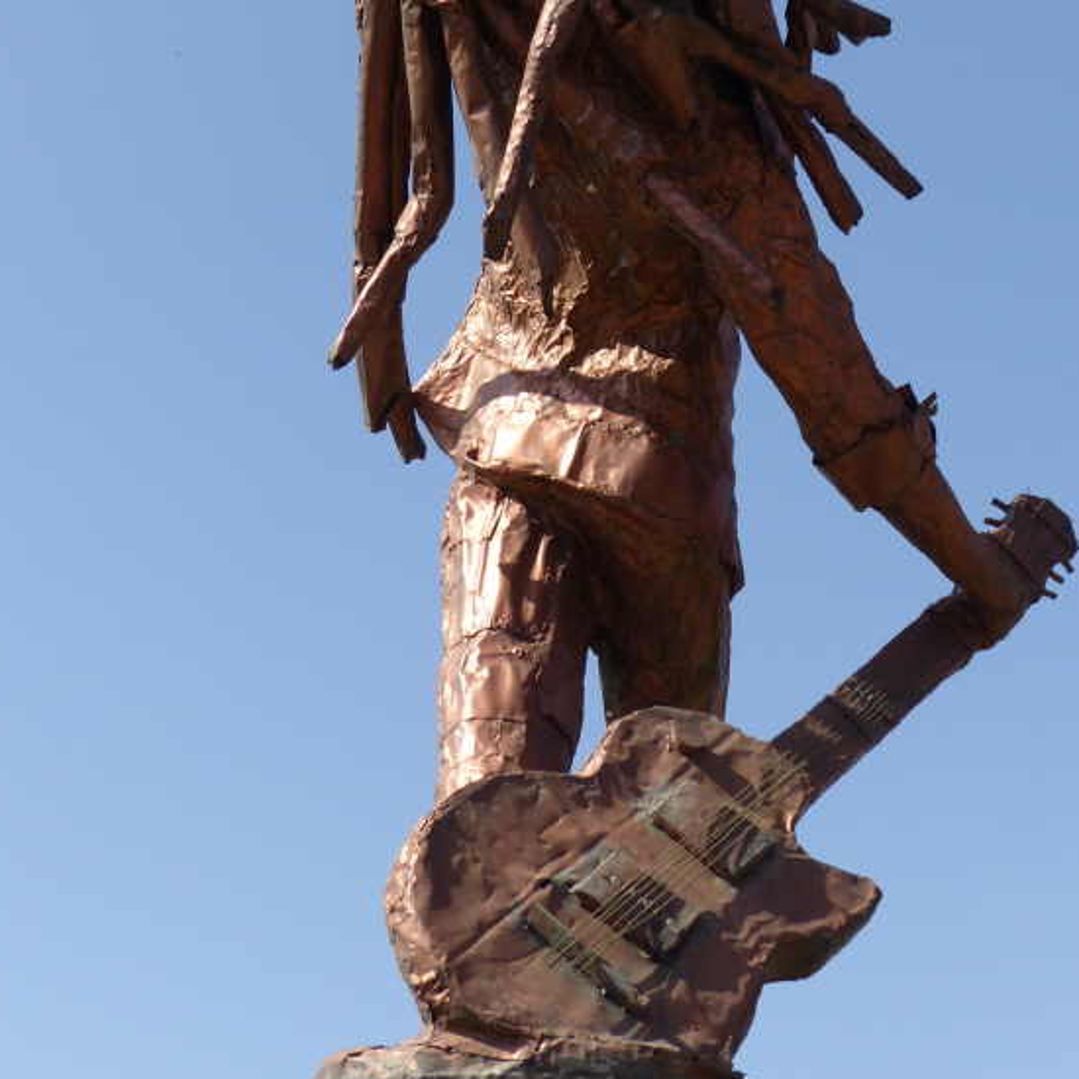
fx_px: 3456
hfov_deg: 17.7
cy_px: 337
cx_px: 651
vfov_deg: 17.7
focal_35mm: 98
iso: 100
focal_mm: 10.9
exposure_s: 1/800
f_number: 4
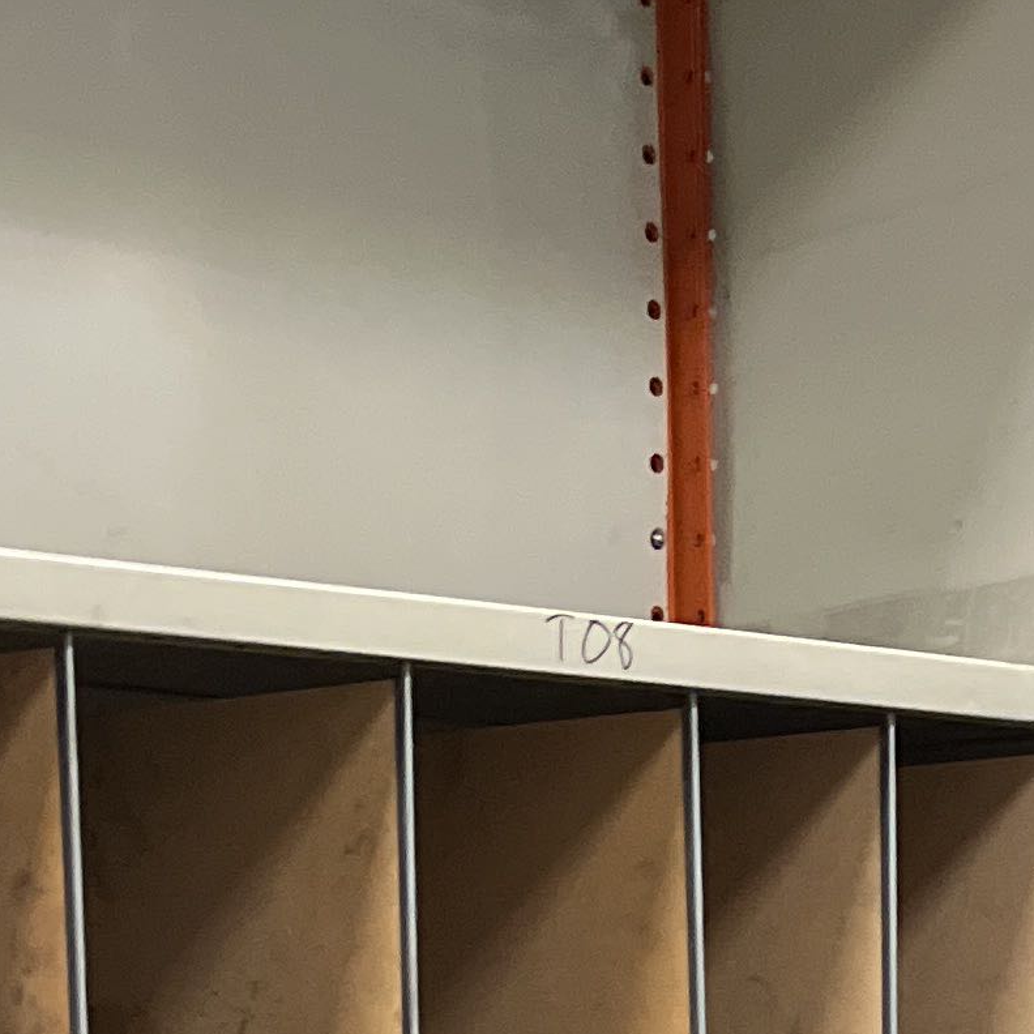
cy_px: 1701
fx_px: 3954
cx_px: 1029
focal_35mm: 117
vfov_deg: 13.7
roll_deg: +2.2
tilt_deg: -6.5
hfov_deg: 14.7
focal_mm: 5.1
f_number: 1.6
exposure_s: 1/50
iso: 500
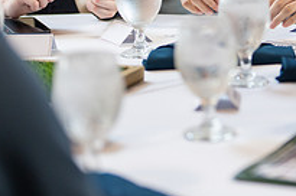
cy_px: -76
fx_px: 1174
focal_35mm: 143
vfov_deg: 9.4
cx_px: 302
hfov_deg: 14.1
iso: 250
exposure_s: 1/320
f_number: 1.2
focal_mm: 50
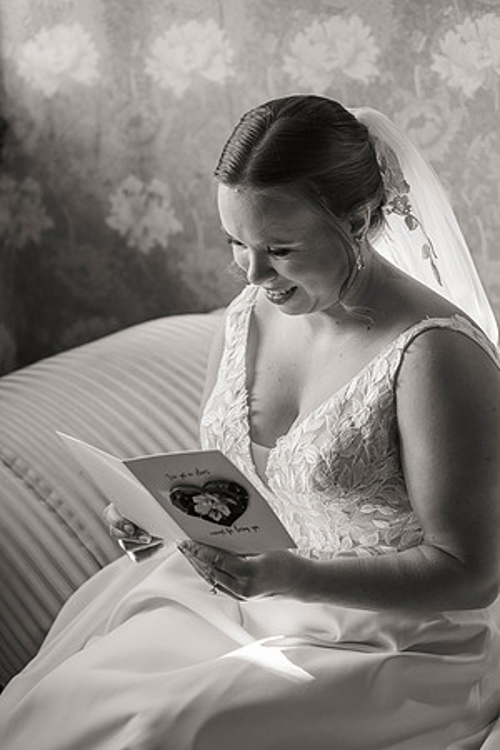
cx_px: 250
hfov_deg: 16.1
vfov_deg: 23.9
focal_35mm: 85
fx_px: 1771
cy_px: 375
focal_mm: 85
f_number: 3.5
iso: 800
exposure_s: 1/160
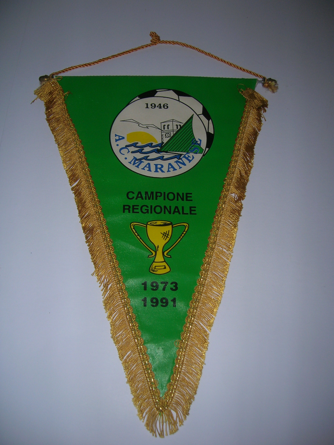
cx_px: 167
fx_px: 437
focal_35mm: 34
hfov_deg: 41.8
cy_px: 222
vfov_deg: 54.0
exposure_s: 1/60.1
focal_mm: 5.7
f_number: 2.9
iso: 50
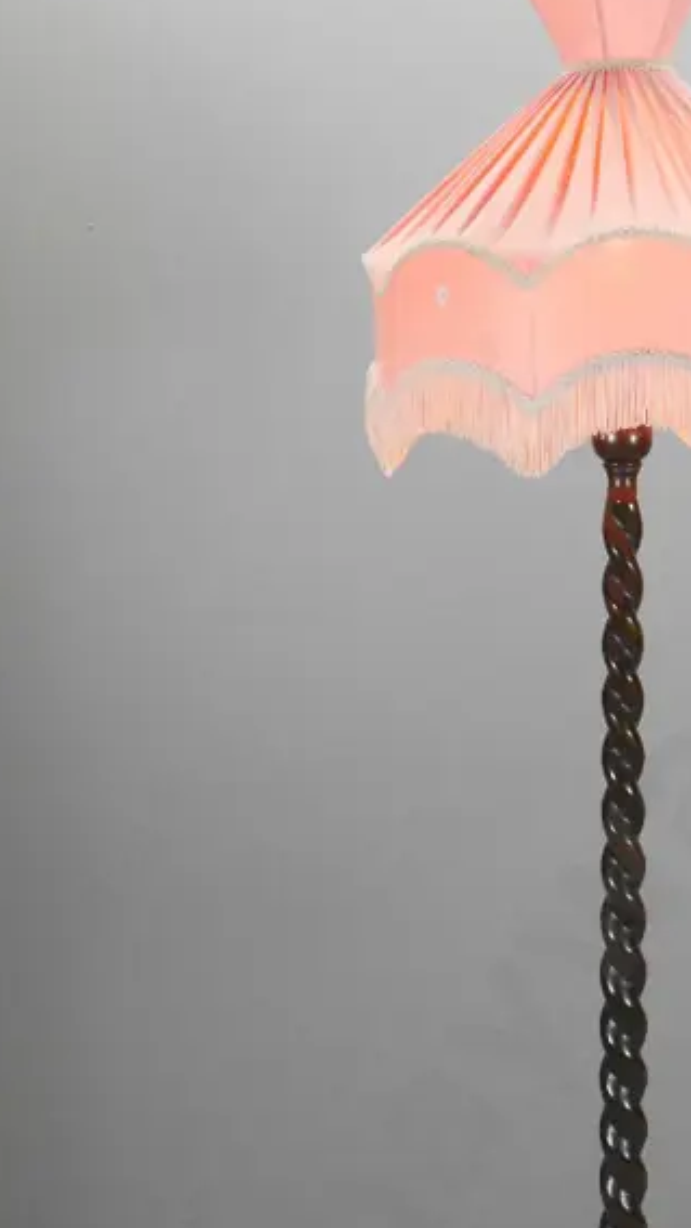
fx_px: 2052
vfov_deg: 32.9
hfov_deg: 18.8
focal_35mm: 63
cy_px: 868
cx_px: 636
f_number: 5.6
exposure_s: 1/160
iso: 3200
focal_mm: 16
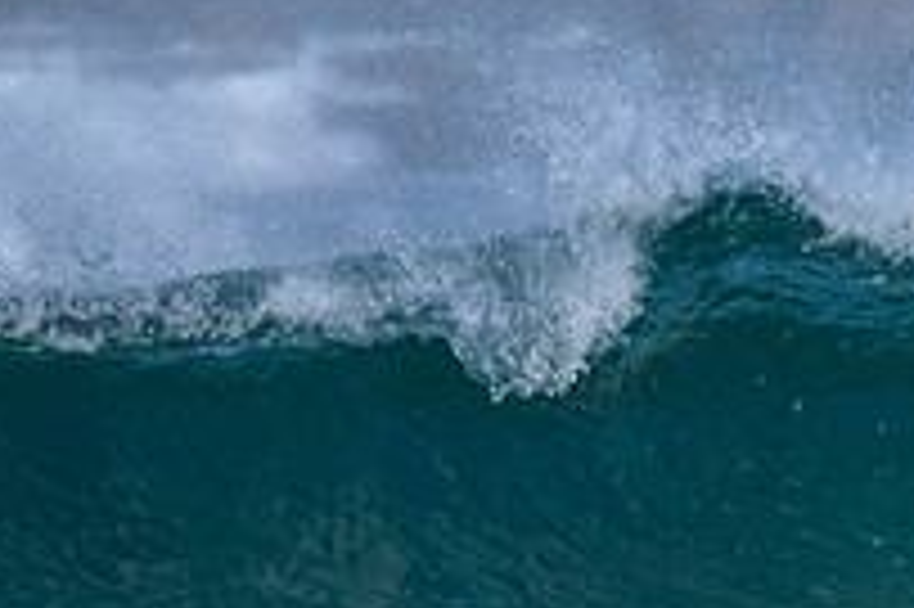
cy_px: 571
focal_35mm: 3145
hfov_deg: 0.7
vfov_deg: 0.4
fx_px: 79781
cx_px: 1409
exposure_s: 1/2000
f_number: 6.3
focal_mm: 800
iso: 250
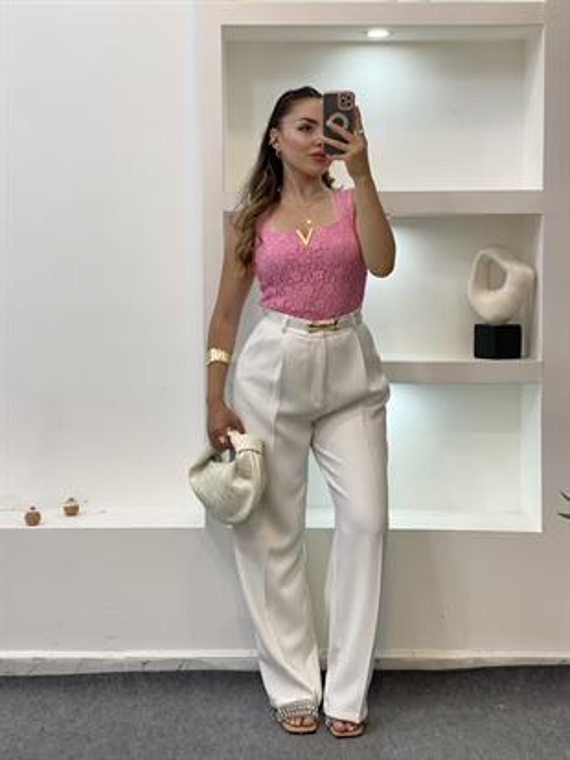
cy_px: 380
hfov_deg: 28.0
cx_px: 285
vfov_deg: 36.8
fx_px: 1141
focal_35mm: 52
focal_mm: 6
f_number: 2
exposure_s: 1/100
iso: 64
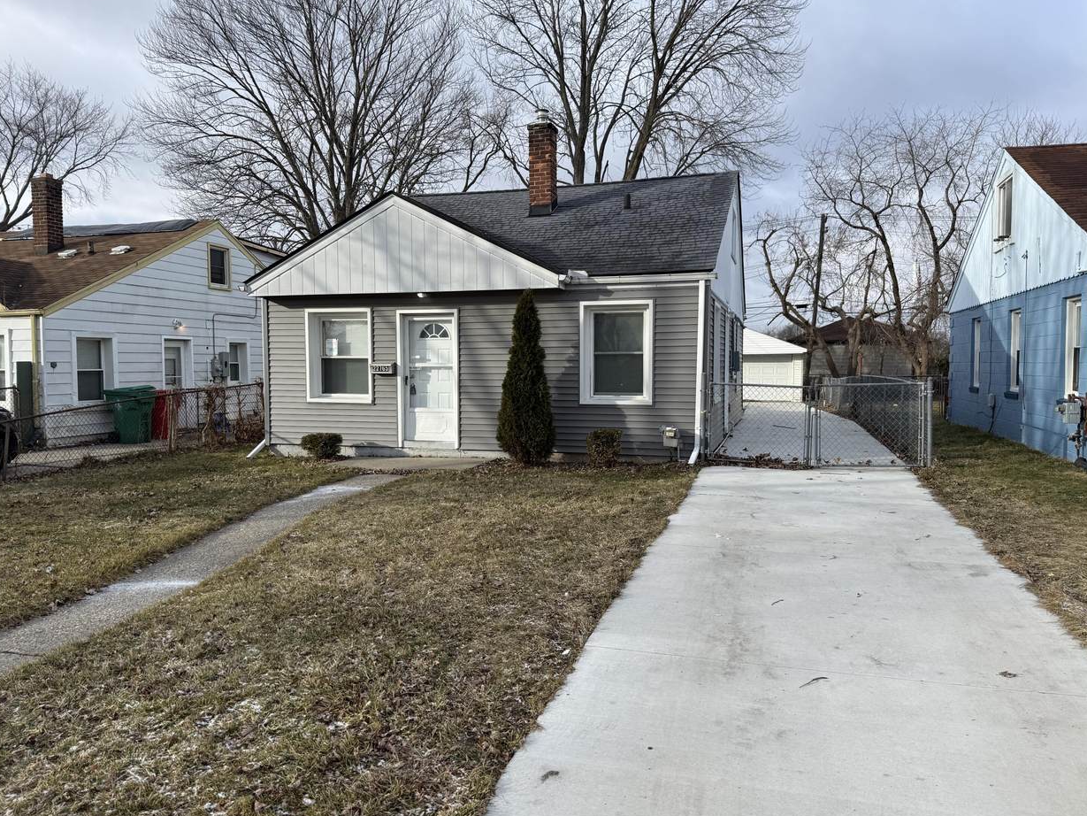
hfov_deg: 69.4
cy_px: 411
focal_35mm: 25
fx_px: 785
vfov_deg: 54.9
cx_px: 544
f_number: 1.78
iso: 80
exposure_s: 1/1410
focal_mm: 6.76
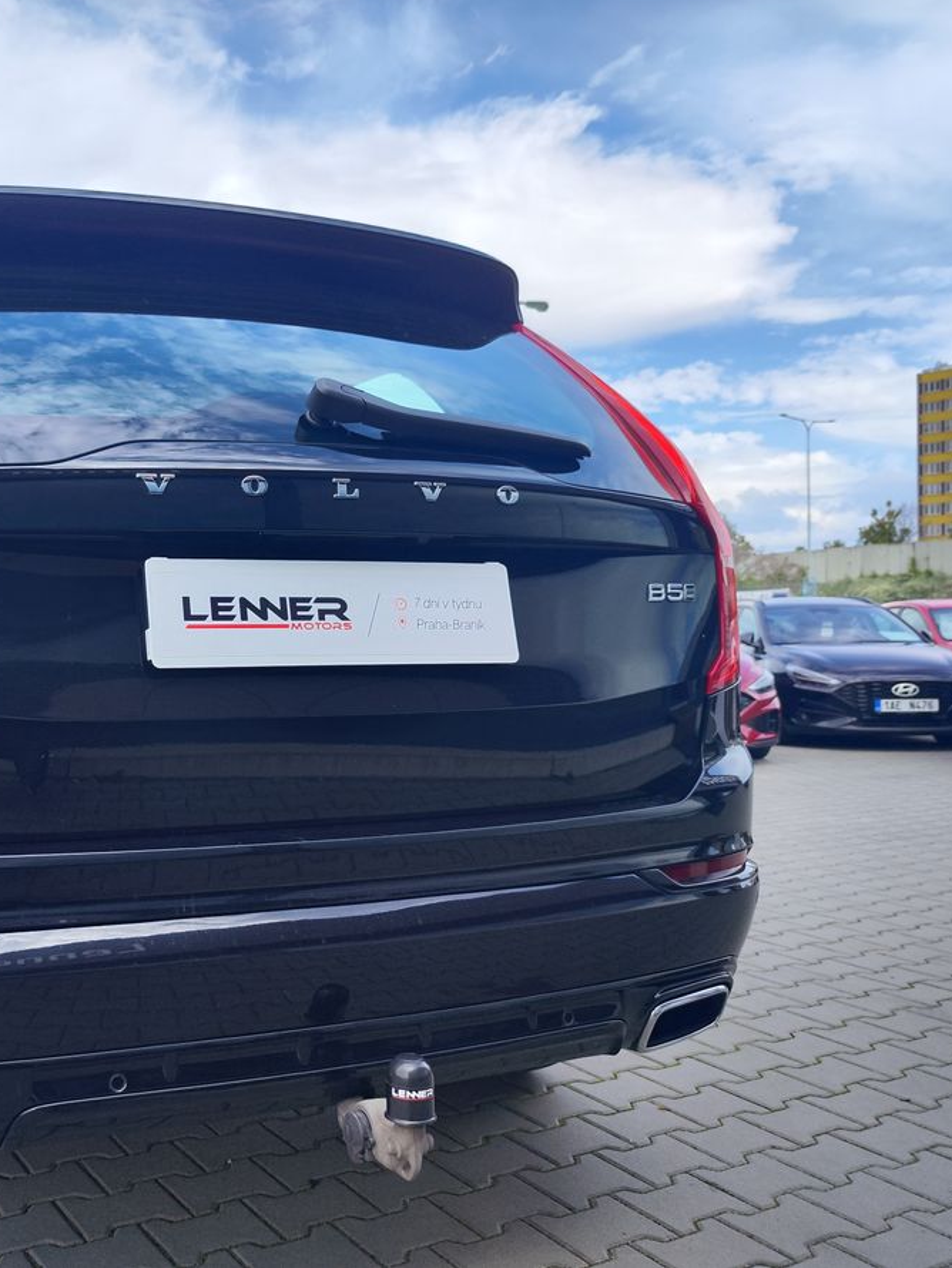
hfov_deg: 43.1
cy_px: 628
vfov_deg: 58.3
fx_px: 1136
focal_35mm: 31
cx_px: 174
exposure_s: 1/612
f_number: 1.69
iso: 50
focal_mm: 7.01
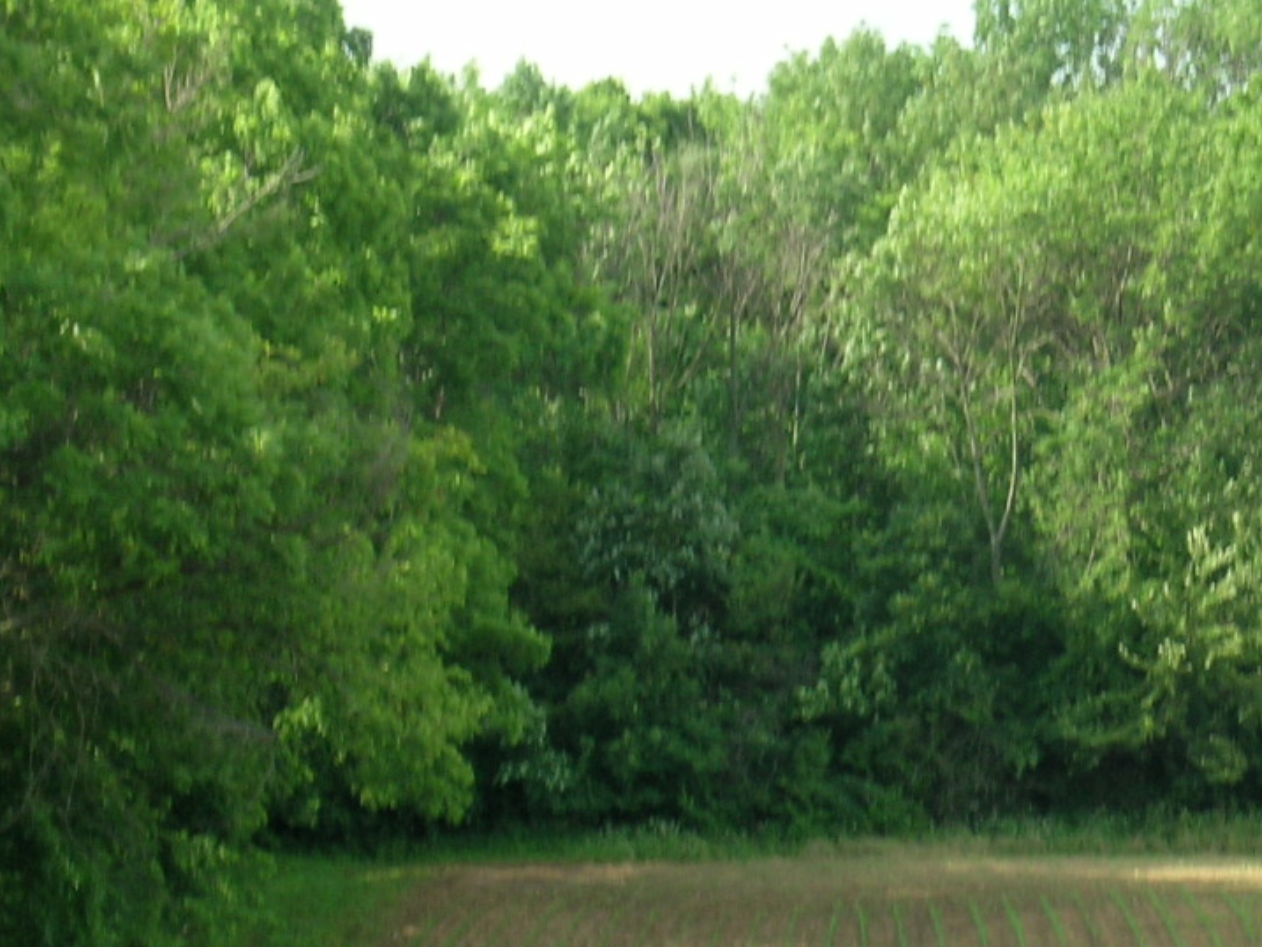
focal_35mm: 192
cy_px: 662
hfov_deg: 10.3
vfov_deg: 7.7
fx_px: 7001
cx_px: 956
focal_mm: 17.8
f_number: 5.9
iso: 50
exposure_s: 1/89.4
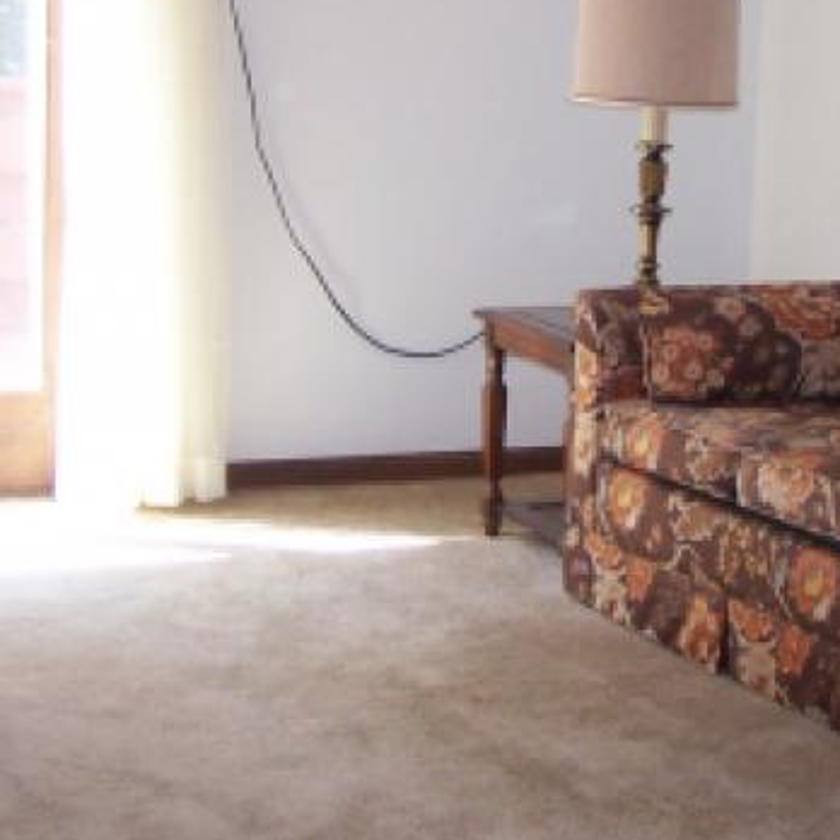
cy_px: 276
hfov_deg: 17.5
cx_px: 579
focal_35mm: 99
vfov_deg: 17.5
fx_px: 2718
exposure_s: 1/60
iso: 140
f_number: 2.8
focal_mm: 6.3
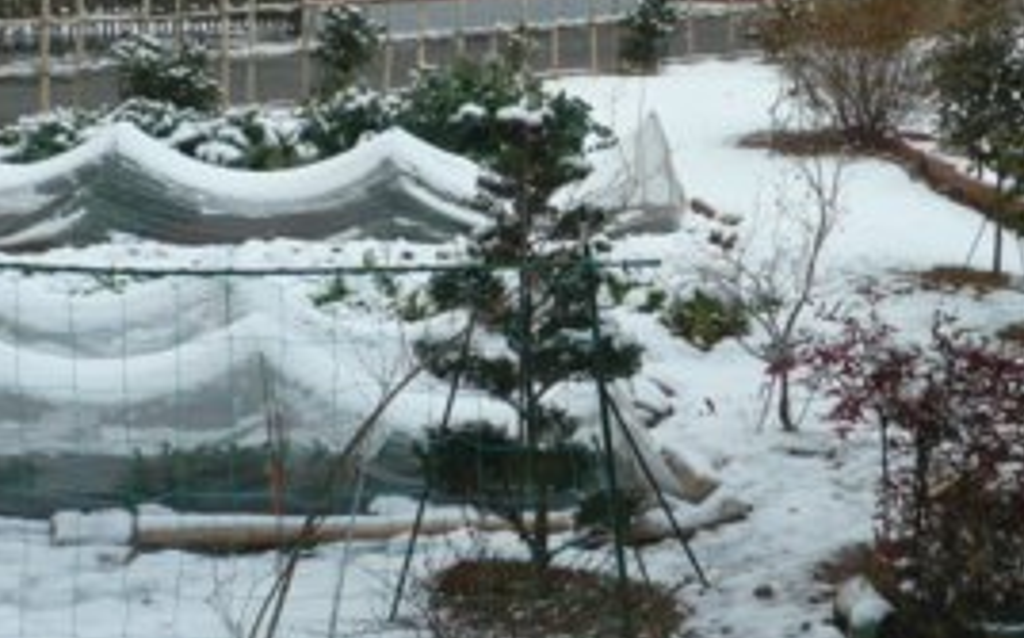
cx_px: 692
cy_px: 111
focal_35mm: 76
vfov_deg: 17.0
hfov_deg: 27.0
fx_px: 2119
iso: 100
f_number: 3.7
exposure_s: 1/60
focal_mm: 7.9
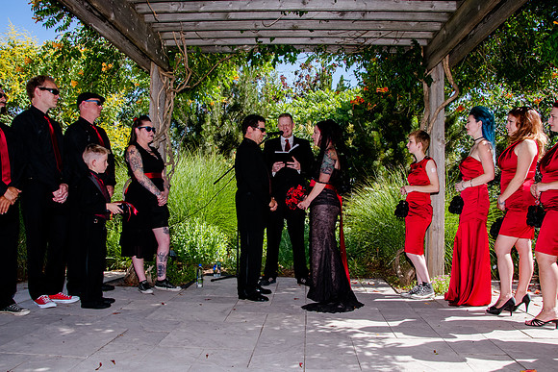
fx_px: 441
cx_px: 279
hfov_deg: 64.6
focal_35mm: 28
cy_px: 186
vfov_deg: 45.7
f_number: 10
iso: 800
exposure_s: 1/250
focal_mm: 18
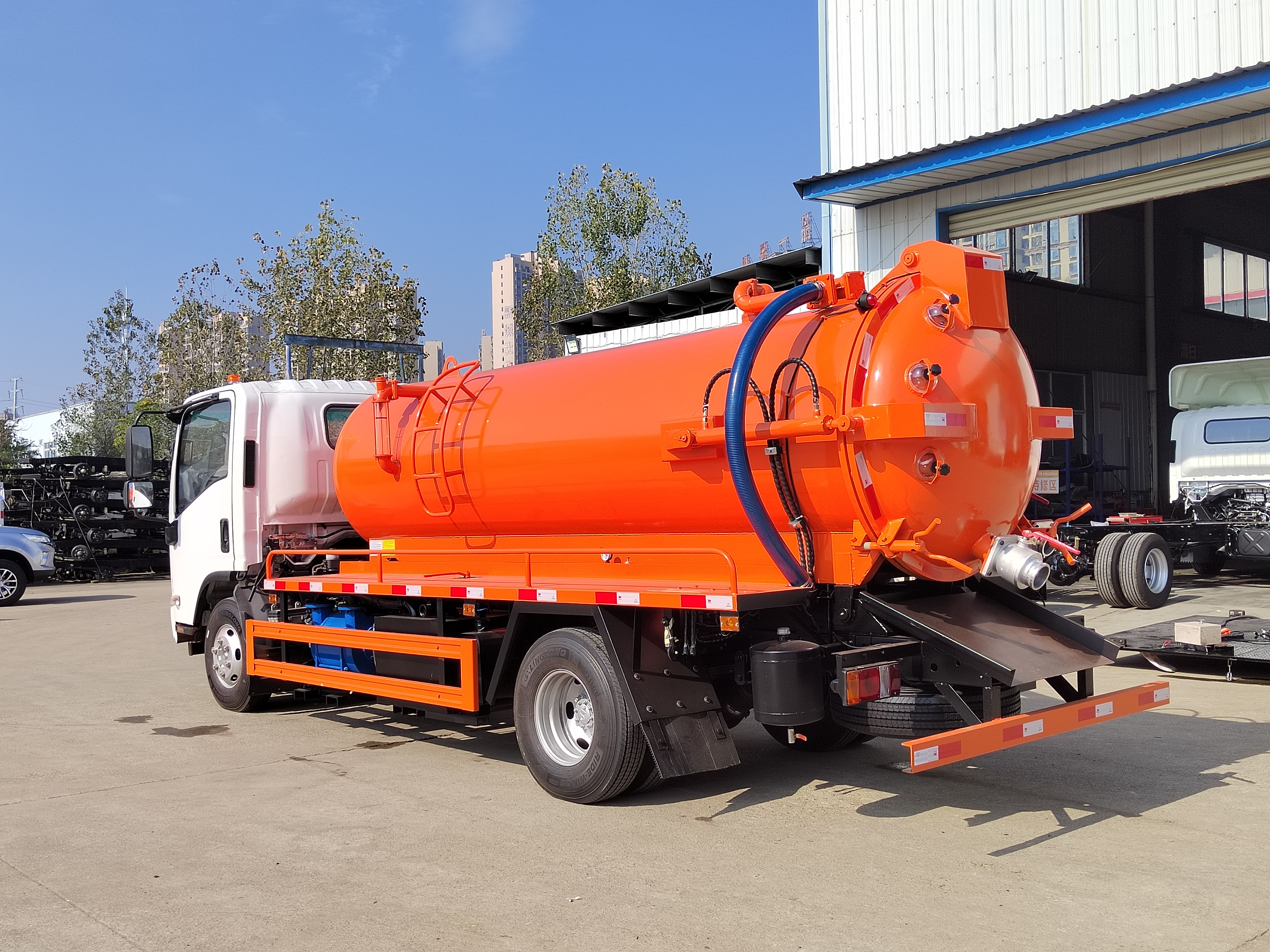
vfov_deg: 41.8
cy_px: 476
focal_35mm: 34
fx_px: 1247
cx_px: 635
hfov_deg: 54.0
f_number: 1.9
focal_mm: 5.52
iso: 203
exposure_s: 1/2000
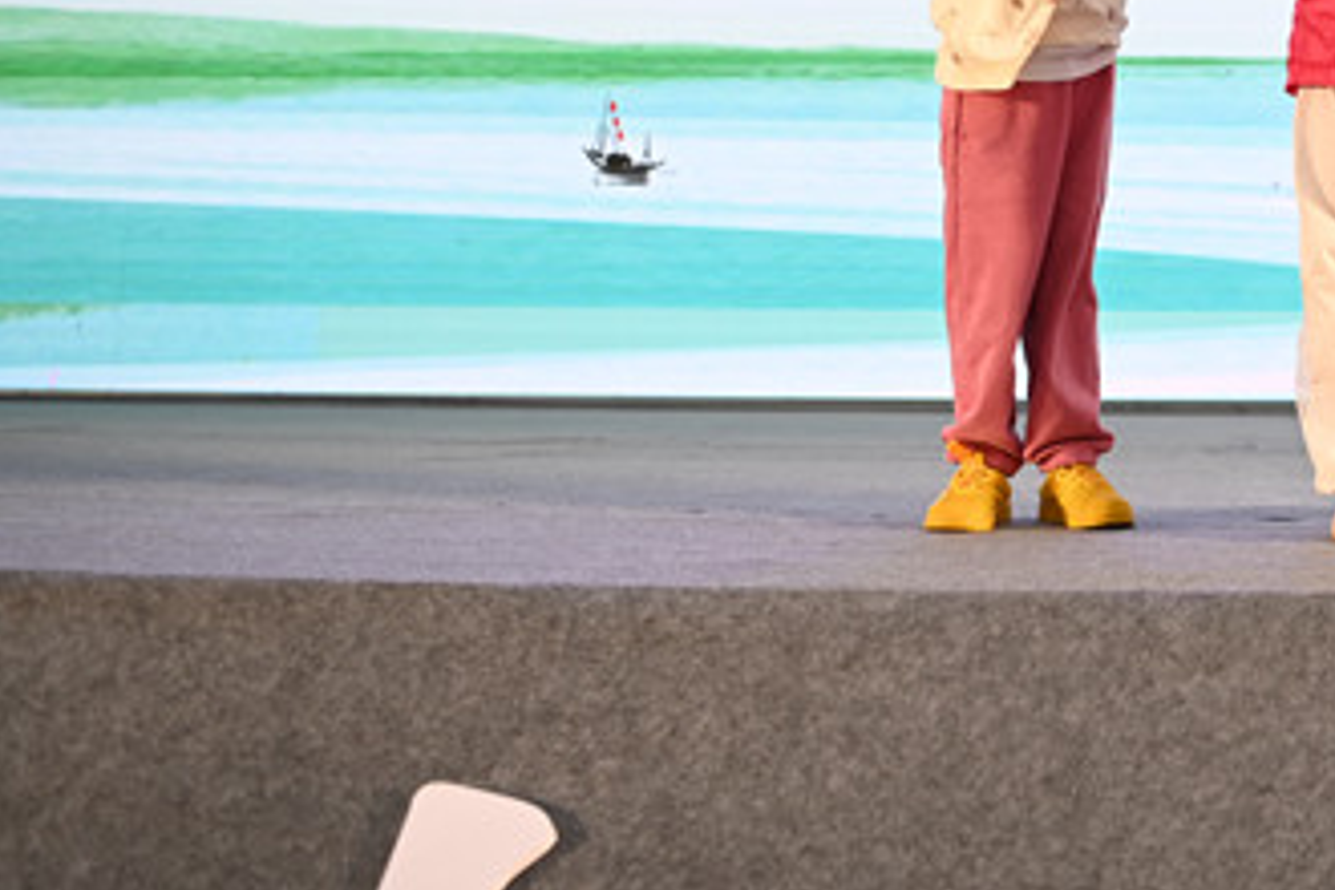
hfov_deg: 29.0
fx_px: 2336
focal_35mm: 63
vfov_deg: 20.5
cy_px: -101
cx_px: 1452
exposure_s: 1/640
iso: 320
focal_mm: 26
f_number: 3.2
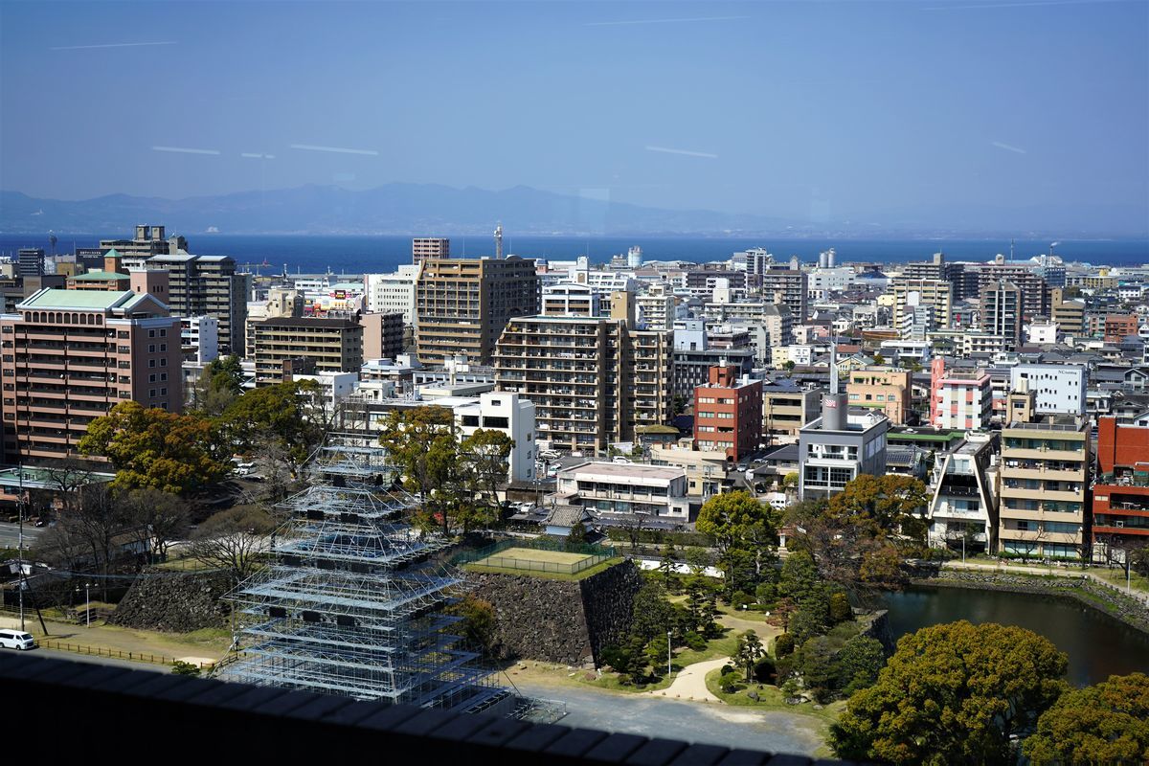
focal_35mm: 49
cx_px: 574
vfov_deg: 27.5
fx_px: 1564
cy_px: 383
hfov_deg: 40.3
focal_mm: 49
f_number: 5
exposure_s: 1/200
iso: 100
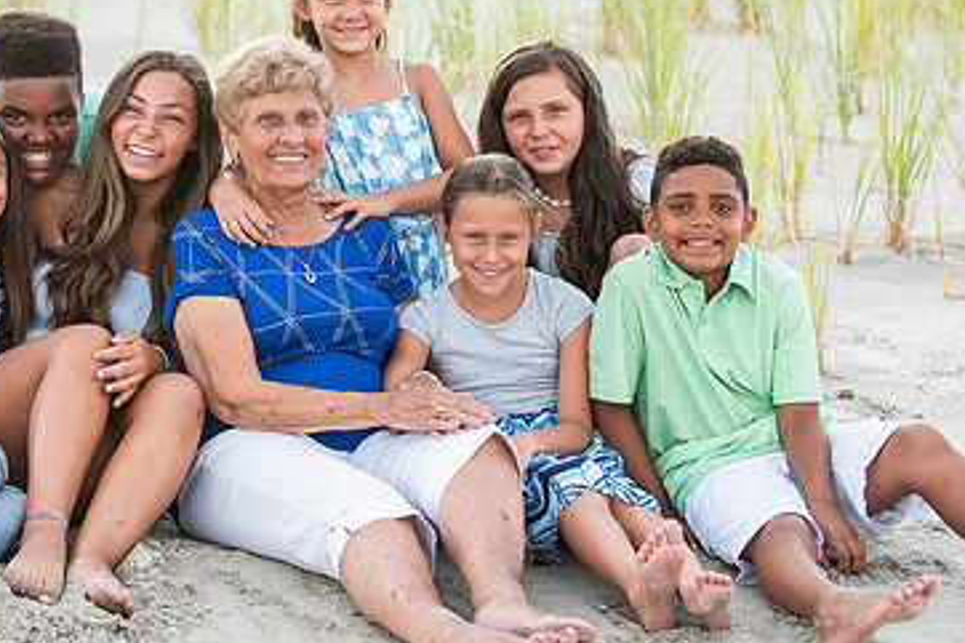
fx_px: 3349
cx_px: 309
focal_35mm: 125
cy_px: 225
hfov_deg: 16.4
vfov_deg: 10.9
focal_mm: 78
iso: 250
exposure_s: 1/320
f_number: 3.5
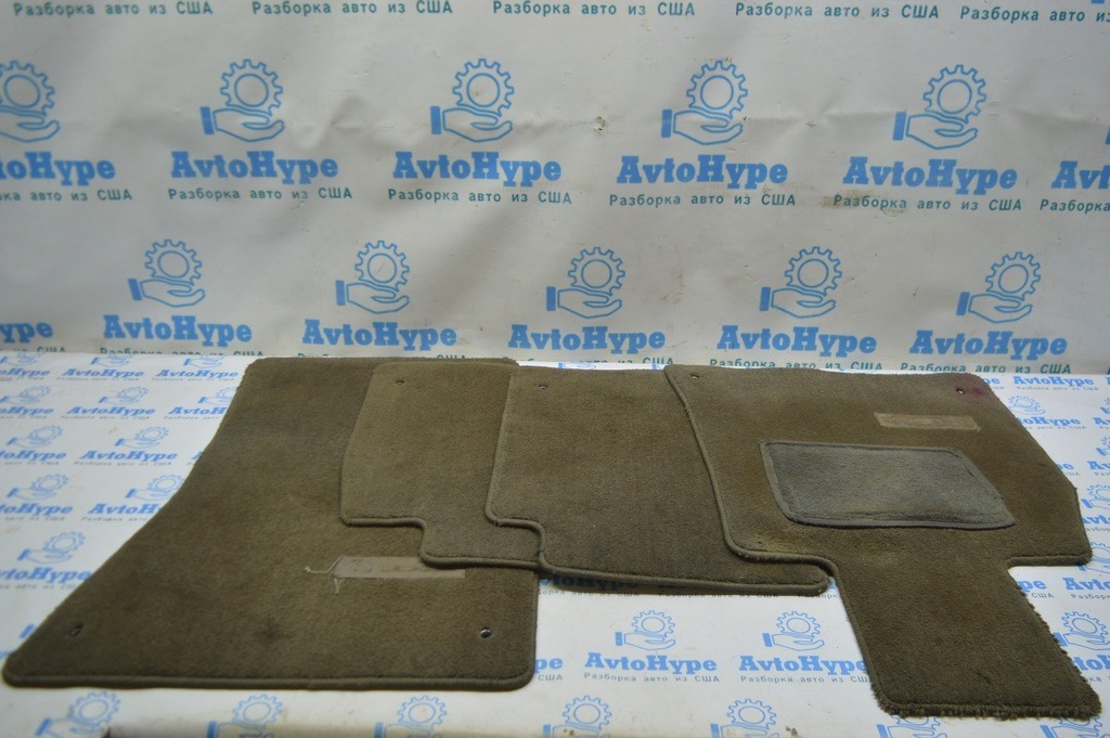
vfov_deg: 43.5
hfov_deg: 62.0
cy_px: 369
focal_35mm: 30
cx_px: 555
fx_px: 924
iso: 400
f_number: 3.8
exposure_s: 1/80
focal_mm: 20
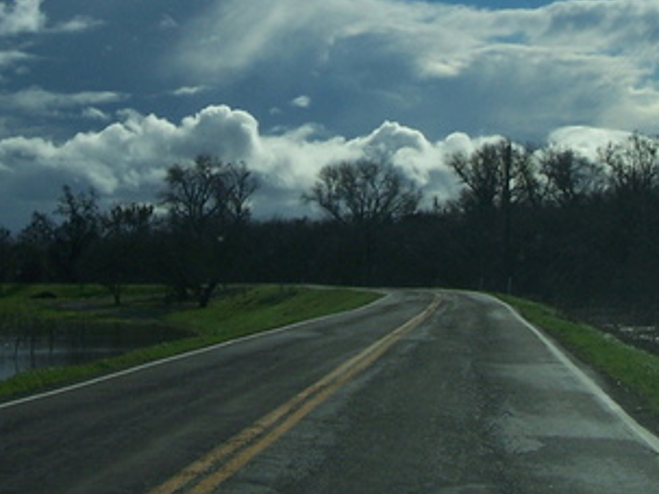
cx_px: 299
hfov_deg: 20.2
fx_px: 1846
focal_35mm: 97
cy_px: 4
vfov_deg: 15.0
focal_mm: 6.3
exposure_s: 1/1250
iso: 80
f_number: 5.6
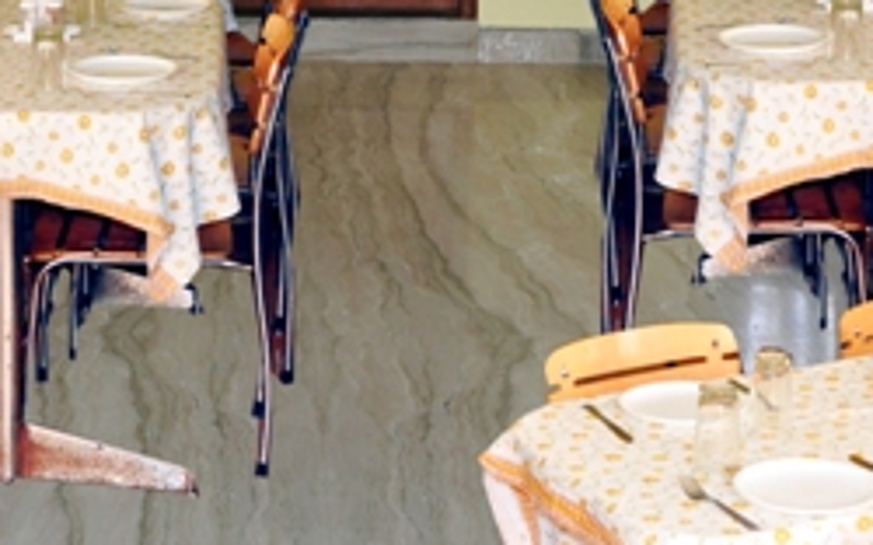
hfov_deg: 30.4
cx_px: 189
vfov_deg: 19.3
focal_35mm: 66
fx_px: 1570
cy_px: 47
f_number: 5
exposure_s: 1/200
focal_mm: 18
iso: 800
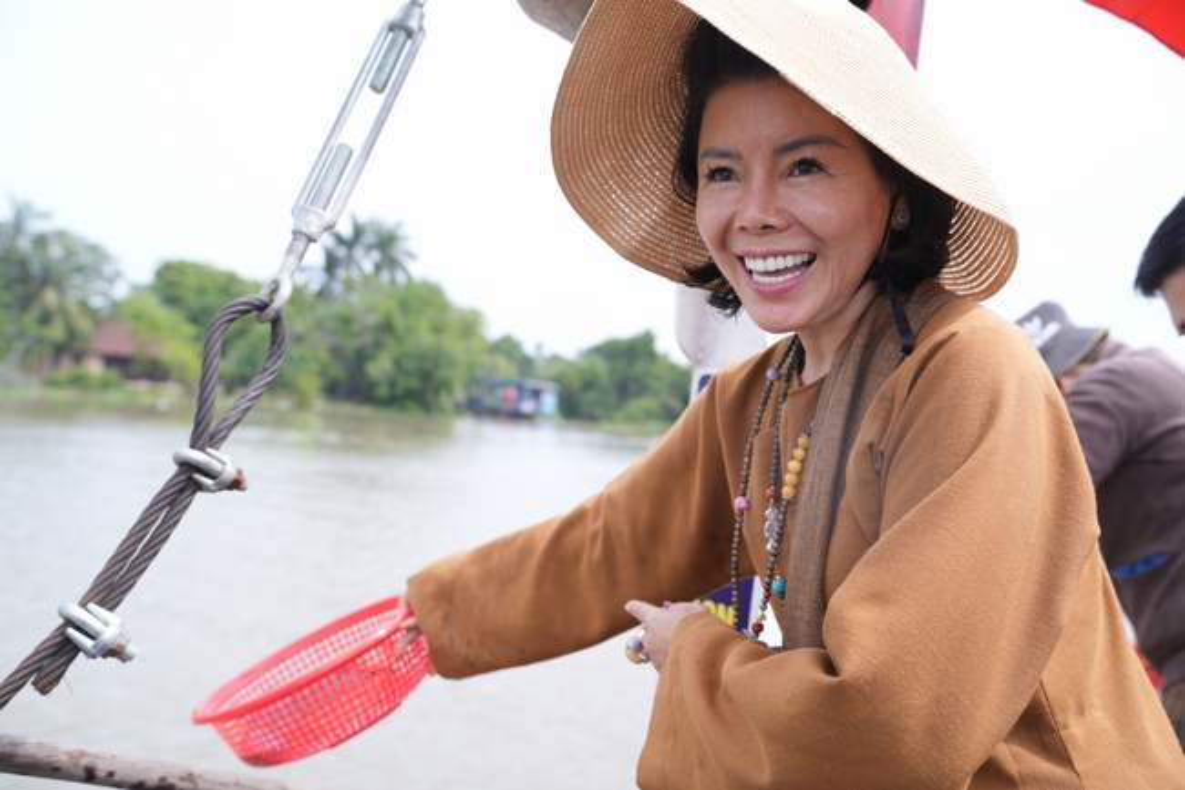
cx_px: 592
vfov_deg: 37.8
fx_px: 1152
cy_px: 395
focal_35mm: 35
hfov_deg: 54.4
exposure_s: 1/320
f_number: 4.5
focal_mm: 35
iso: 125
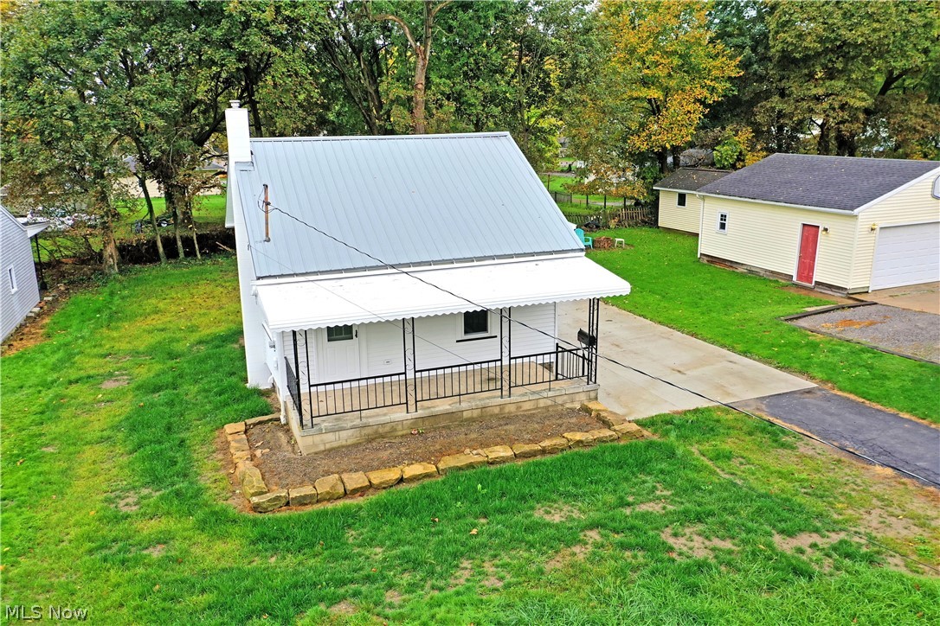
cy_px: 313
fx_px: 731
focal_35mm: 28
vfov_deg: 46.4
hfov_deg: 65.5
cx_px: 470
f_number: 4.5
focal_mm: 10.26
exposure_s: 1/120
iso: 100
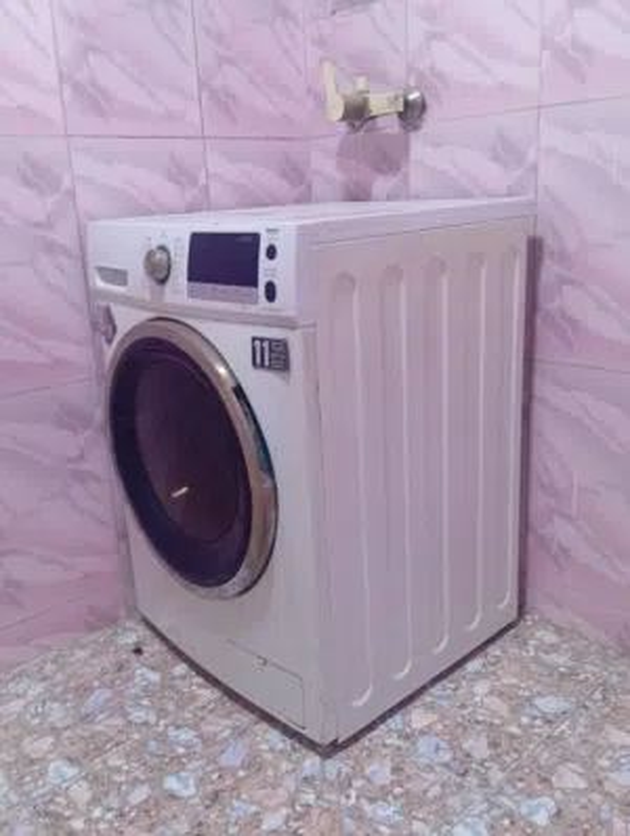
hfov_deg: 46.9
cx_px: 315
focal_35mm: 30
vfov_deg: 59.9
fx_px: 726
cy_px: 418
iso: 188
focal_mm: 3.84
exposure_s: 1/33.3
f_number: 1.8
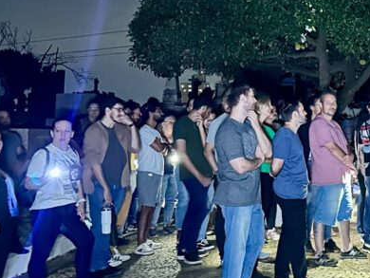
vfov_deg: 23.1
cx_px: 376
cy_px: 71
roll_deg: -0.5
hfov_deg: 28.7
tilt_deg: +6.7
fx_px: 674
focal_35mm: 63
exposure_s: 1/15
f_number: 1.78
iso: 4000
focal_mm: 6.86
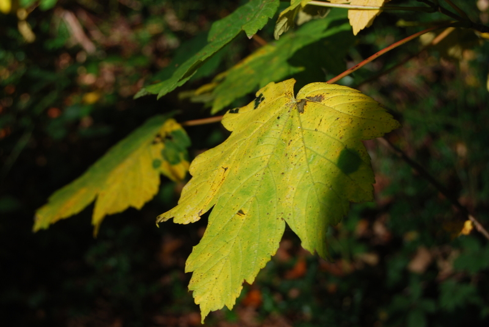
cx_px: 244
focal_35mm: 82
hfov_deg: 24.6
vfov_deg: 16.6
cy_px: 164
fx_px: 1122
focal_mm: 55
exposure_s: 1/80
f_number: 8
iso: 100
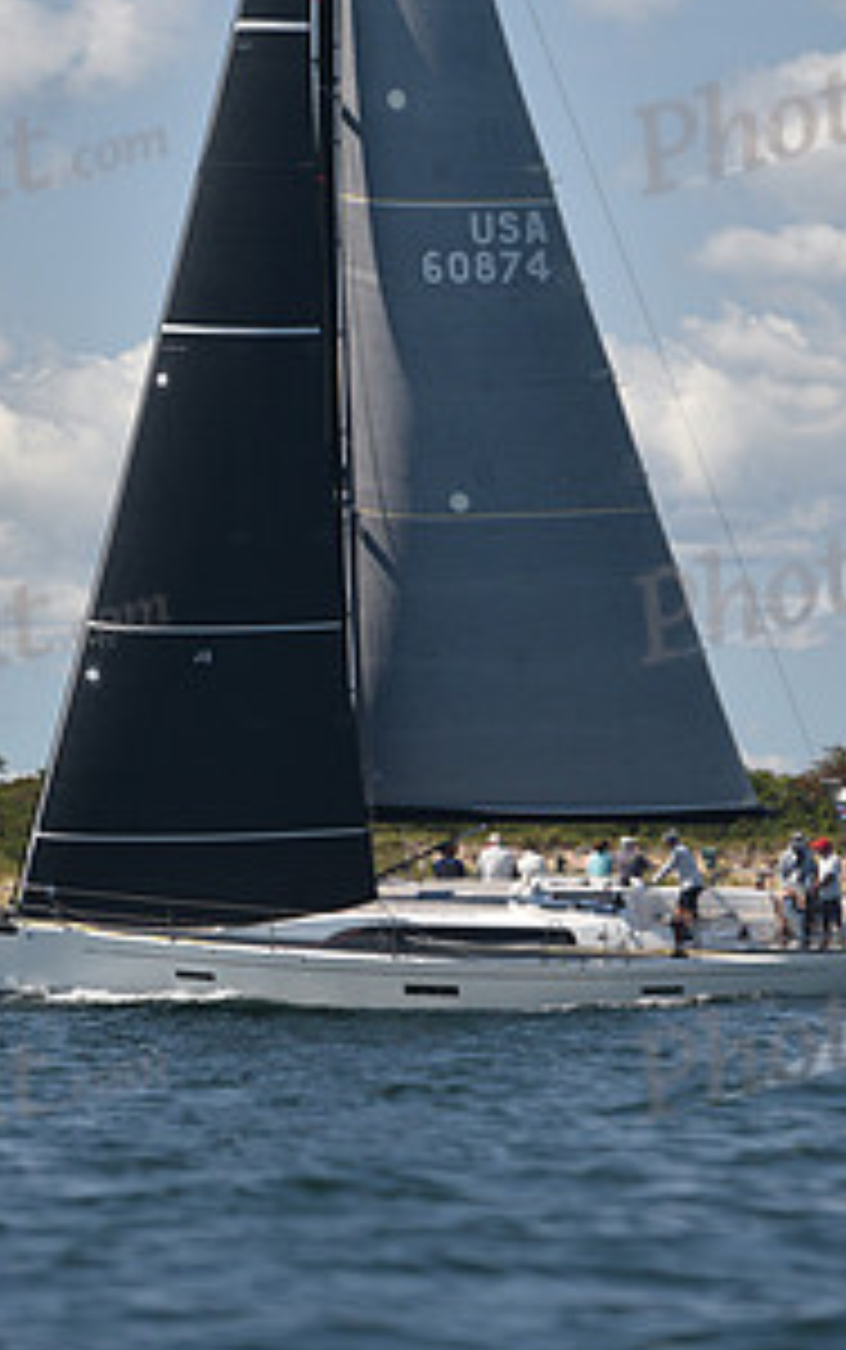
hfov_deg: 4.9
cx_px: 403
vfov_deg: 7.9
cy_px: 378
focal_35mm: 266
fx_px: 9794
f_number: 2.8
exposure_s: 1/3200
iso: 250
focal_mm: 135
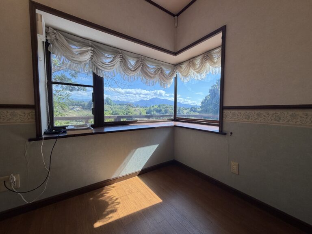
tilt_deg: -3.3
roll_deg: -0.2
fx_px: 126
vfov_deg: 85.7
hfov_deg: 102.1
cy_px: 117
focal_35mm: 14
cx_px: 156
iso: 40
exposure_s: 1/228
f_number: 2.2
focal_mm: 2.22
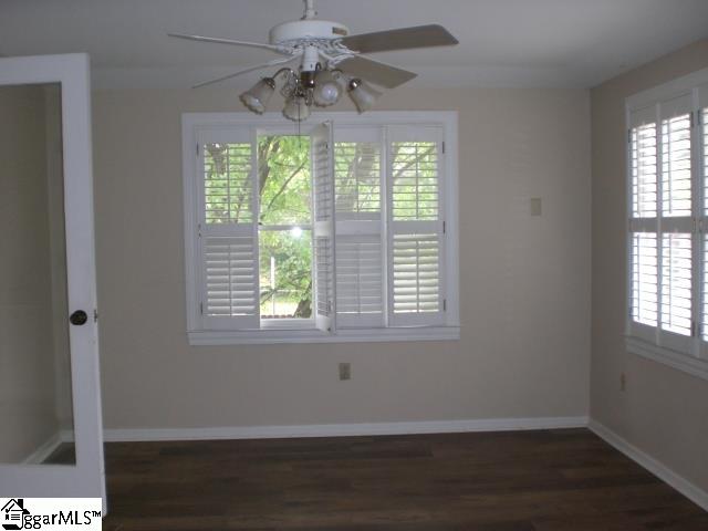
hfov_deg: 49.0
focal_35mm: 38
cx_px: 354
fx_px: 777
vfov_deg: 37.7
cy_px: 266
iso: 200
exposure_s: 1/60
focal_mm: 6.3
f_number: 3.1
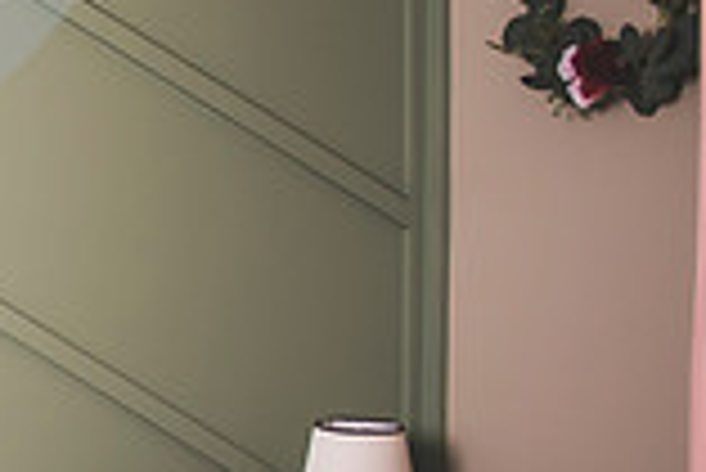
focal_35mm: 90
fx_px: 1767
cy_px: 236
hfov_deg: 17.8
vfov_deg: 15.2
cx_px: -585
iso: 100
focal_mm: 24
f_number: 2.8
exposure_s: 1/125
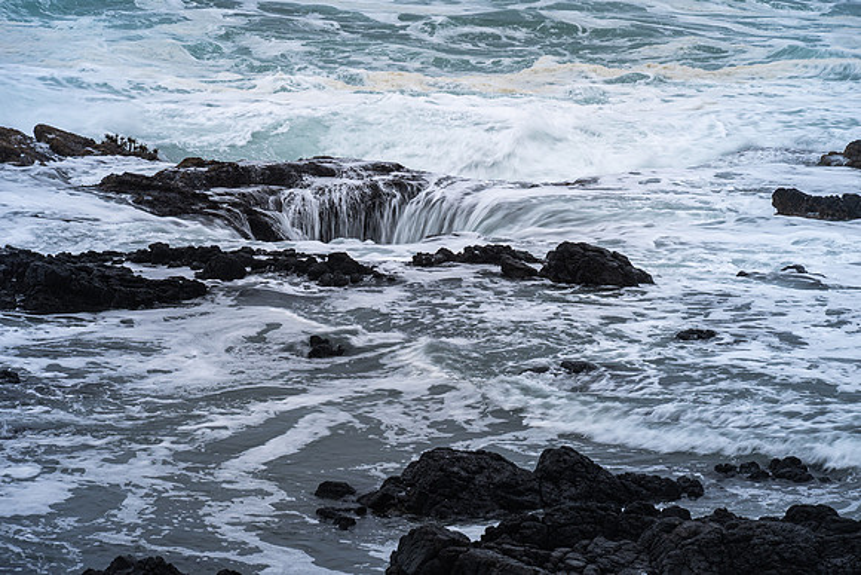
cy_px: 288
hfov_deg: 11.1
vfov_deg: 7.4
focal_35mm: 185
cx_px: 430
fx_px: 4425
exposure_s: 1/15
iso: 250
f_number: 13
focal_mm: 185
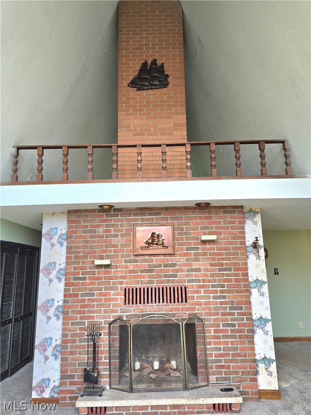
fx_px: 276
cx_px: 156
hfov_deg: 58.9
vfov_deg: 73.9
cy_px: 208
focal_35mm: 23
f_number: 1.7
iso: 64
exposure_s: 1/60.2
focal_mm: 6.3
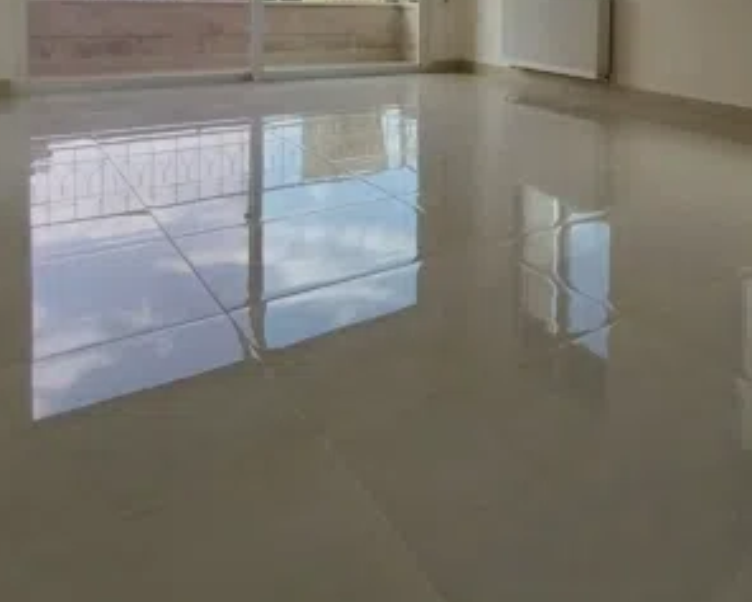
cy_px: 29
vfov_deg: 43.1
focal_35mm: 30
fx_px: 668
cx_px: 716
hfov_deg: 50.1
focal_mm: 1.3
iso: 64
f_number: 2.2
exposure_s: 1/117
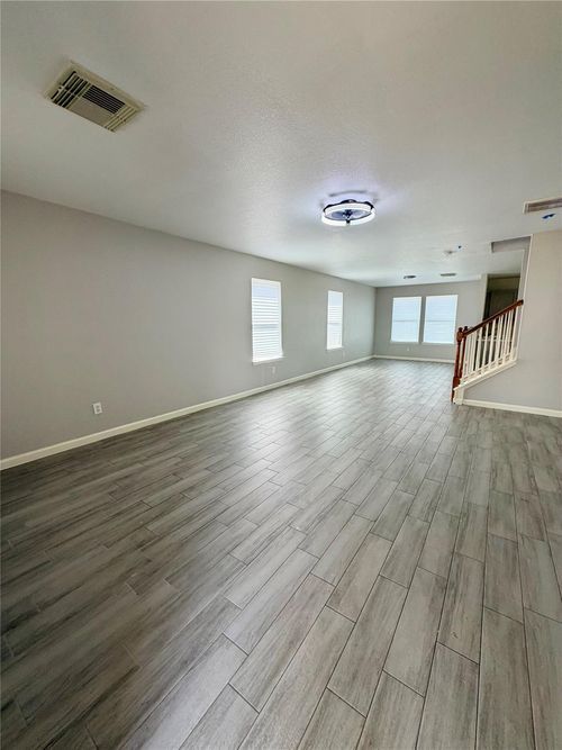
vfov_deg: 102.1
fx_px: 303
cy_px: 375
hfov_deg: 85.7
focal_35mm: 14
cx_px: 281
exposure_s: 1/121
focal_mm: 2.22
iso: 125
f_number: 2.2
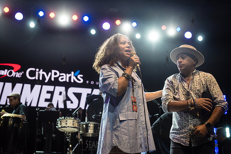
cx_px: 116
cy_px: 77
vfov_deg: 24.2
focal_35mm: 56
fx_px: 359
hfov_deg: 35.6
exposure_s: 1/2000
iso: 2500
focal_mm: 56
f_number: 4
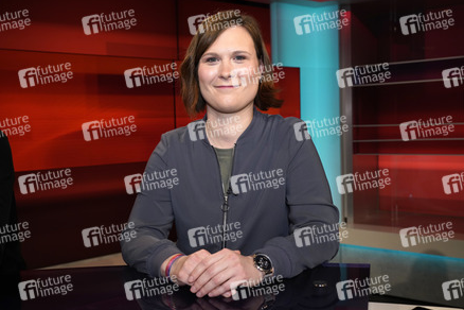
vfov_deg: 37.9
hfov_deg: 54.4
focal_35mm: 35
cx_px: 229
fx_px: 451
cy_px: 155
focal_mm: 34
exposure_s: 1/160
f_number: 5
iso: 1600
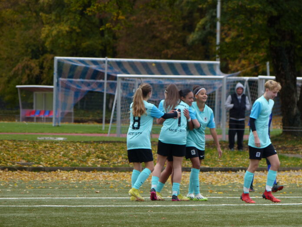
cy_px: 114
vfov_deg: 3.4
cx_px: 151
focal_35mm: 436
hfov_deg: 4.5
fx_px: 3804
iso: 100
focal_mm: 78.4
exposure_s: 1/640
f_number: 2.8
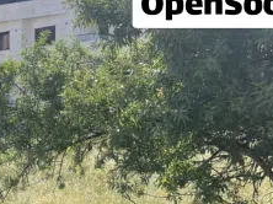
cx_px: -53
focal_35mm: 75
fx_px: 591
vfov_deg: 19.0
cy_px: 205
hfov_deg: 23.8
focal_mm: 4.2
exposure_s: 1/1916
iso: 32
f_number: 1.6
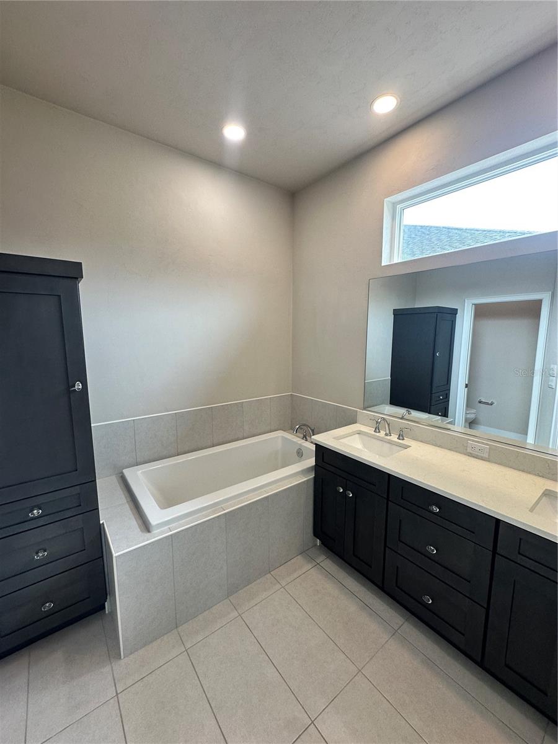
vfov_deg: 102.1
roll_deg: -1.0
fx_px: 301
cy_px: 372
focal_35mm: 14
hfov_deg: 85.7
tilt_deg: -6.8
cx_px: 279
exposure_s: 1/120
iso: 100
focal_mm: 2.22
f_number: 2.2
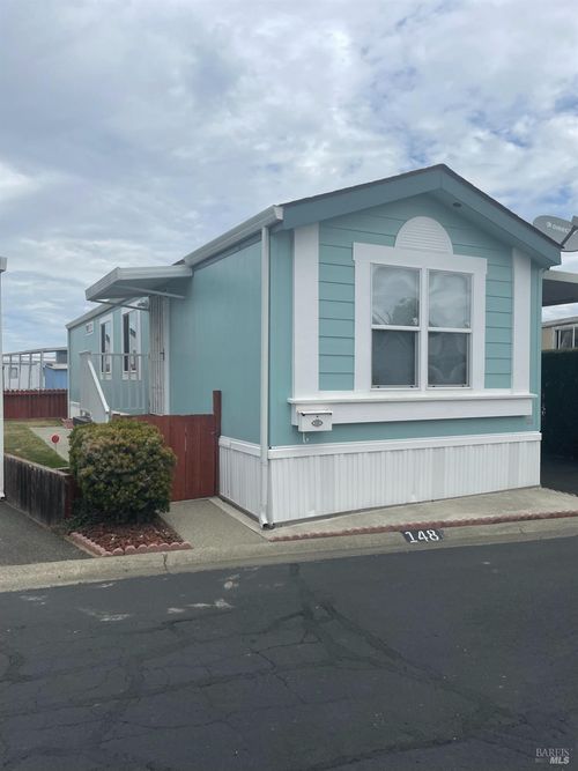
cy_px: 386
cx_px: 289
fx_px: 579
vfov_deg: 67.3
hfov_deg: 53.0
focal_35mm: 26
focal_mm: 4.2
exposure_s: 1/5291
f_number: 1.6
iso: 32
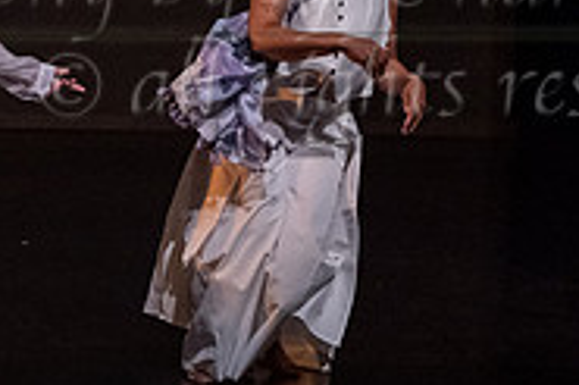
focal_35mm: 163
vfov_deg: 8.4
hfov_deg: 12.6
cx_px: 379
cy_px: 30
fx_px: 2619
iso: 4000
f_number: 3.5
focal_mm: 52
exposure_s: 1/400
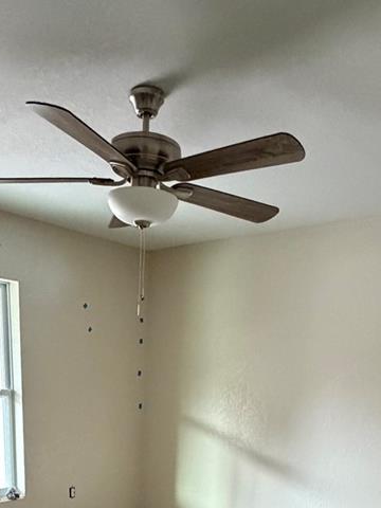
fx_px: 514
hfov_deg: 40.5
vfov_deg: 43.3
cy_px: 533
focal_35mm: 35
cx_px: 155
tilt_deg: -17.4
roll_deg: -2.9
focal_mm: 2.22
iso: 1000
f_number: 2.2
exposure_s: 1/60
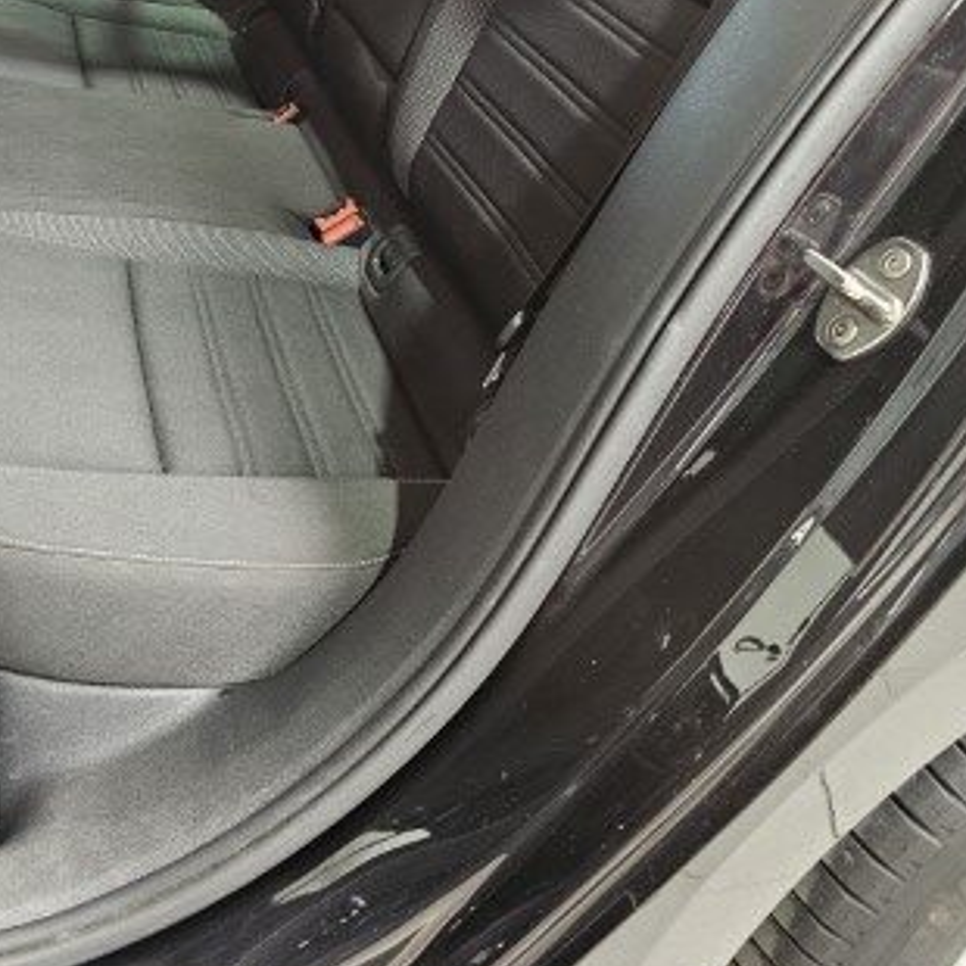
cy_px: 109
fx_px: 1326
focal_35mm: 42
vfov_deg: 37.6
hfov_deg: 39.3
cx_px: 277
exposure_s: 1/100
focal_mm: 6.3
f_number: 1.7
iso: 640
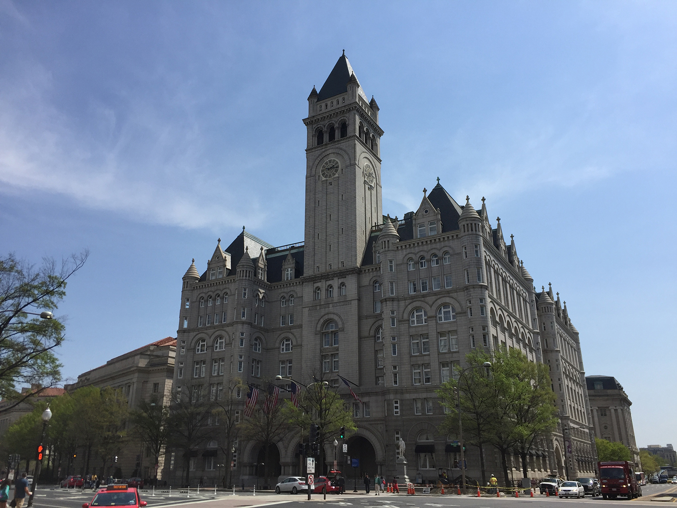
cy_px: 254
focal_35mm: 29
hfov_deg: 61.7
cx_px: 338
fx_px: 567
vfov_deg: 48.2
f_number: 2.2
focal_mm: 4.15
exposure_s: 1/3300
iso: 32
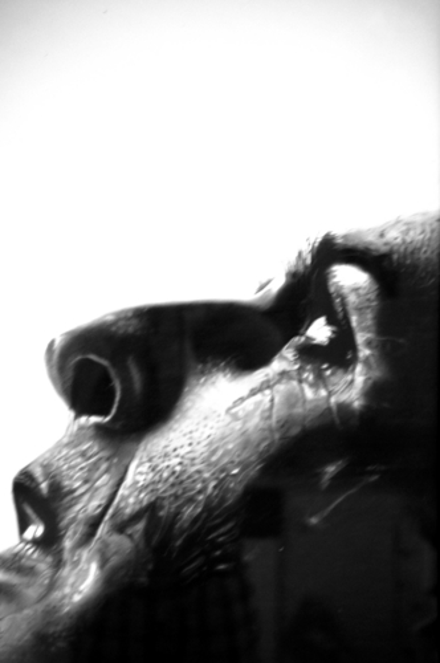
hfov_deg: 12.1
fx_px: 2068
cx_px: 220
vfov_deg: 18.2
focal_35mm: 112
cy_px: 332
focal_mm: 75
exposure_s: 1/8
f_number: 4.5
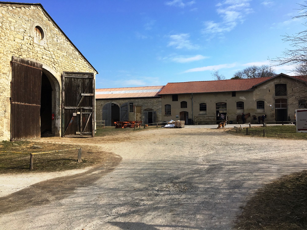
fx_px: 257
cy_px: 115
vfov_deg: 48.2
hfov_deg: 61.7
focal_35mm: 29
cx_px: 154
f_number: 2.2
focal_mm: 4.15
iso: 25
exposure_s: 1/1603
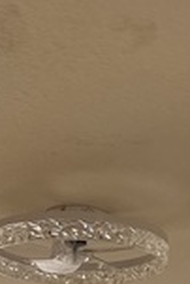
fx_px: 869
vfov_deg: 15.3
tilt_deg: +3.0
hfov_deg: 12.4
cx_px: 38
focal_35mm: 110
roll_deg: -3.1
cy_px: 548
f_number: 1.78
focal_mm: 6.86
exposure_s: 1/444
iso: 80
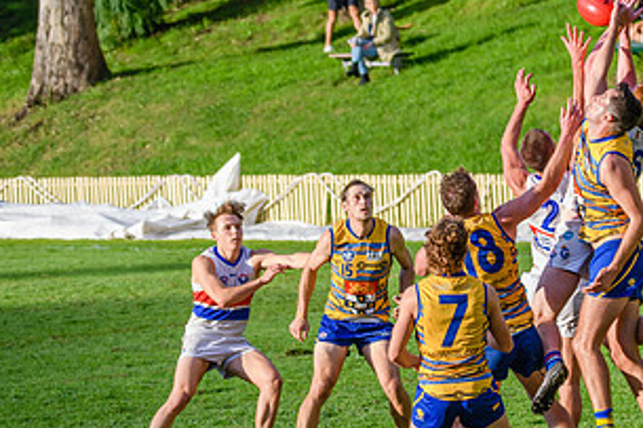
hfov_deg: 5.2
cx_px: 508
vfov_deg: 3.5
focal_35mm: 394
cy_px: 308
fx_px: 7033
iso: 800
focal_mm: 150
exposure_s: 1/1600
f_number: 6.3
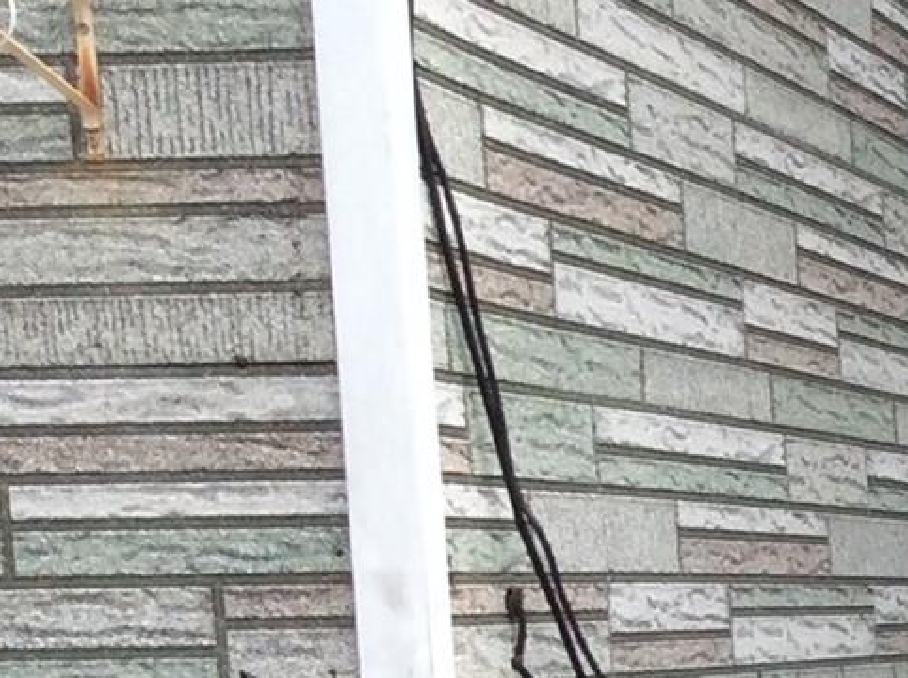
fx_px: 3562
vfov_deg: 10.4
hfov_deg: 12.5
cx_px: 1920
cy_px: 1110
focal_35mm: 136
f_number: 2.4
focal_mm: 3.3
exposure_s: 1/450
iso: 32
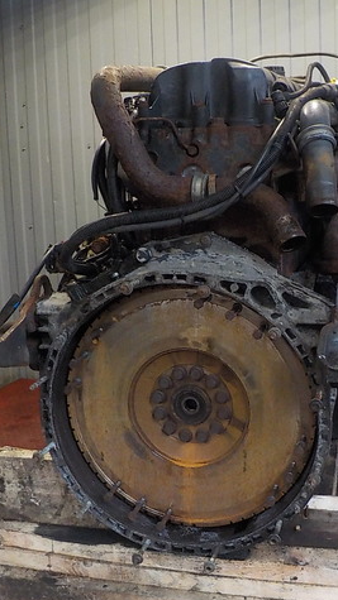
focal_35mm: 44
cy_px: 302
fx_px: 701
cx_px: 223
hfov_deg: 26.9
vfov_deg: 46.4
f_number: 3.3
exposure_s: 1/30
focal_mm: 4.1
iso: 400
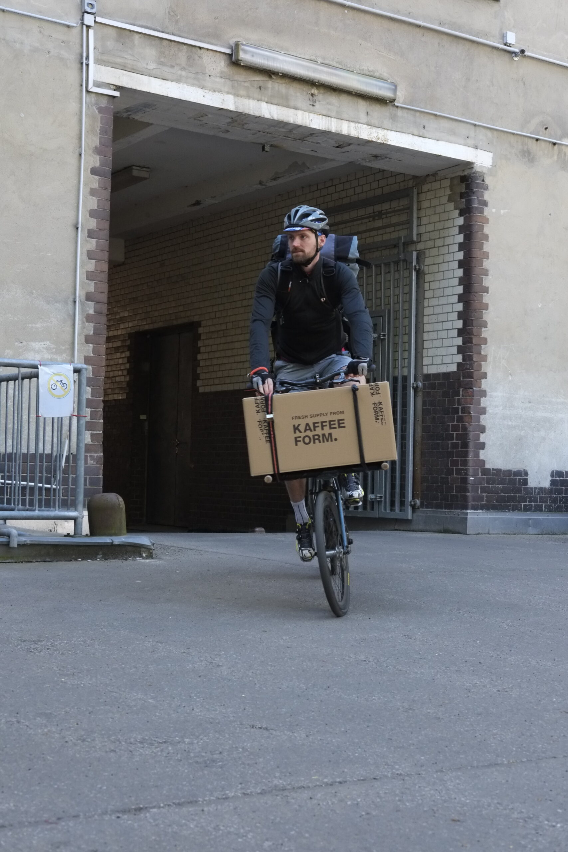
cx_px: 284
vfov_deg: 37.5
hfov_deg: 25.5
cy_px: 426
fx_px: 1254
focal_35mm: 53
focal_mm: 35
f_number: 8
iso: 3200
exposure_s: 1/250
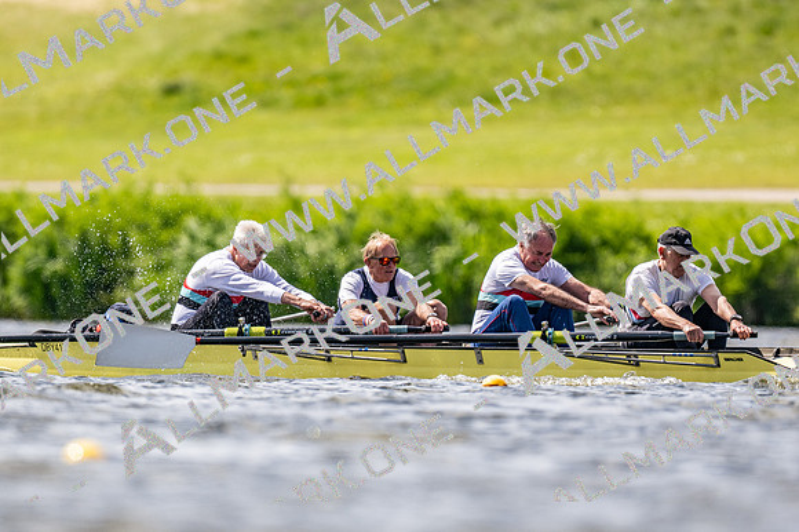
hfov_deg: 2.3
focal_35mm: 900
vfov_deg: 1.5
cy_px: 266
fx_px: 19963
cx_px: 400
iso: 250
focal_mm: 600
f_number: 4
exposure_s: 1/2500
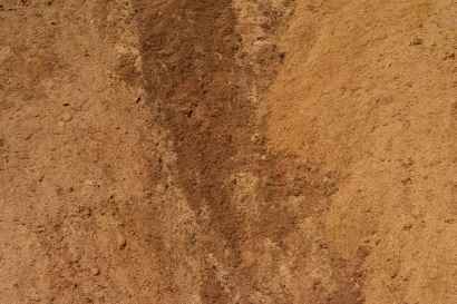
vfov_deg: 18.2
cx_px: 228
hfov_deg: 27.0
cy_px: 152
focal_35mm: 75
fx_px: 952
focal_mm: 50
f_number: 3.5
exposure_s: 1/4000
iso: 360
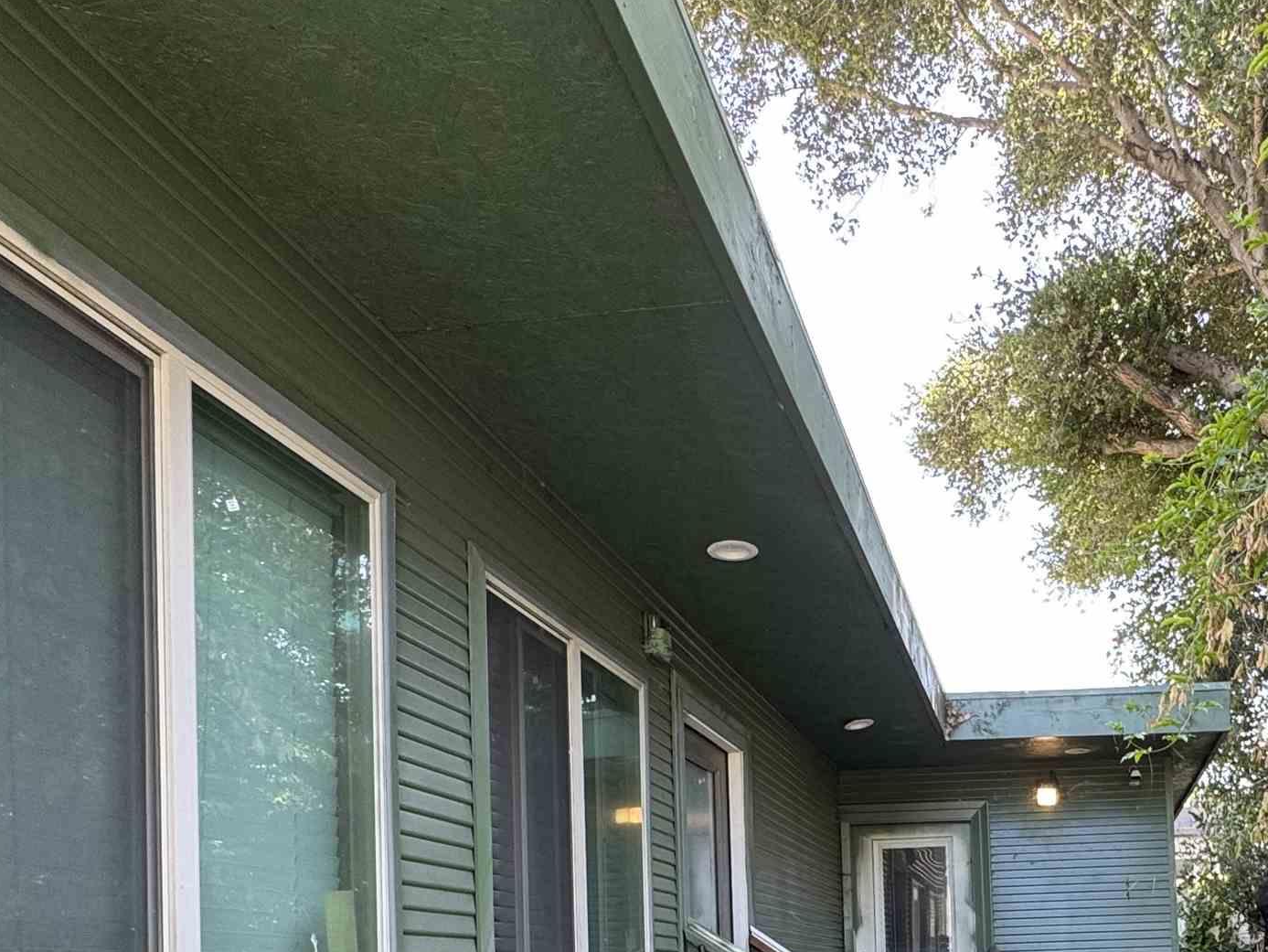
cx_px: 990
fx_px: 1136
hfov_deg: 54.8
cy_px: 946
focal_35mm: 31
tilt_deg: +1.9
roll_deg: +2.0
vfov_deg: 40.1
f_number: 2.2
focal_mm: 2.22
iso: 80
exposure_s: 1/99
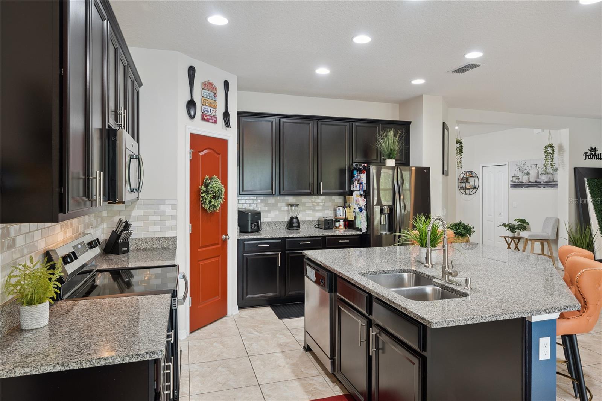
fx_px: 364
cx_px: 301
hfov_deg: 79.1
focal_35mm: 22
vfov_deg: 57.6
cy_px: 200
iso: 800
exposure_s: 1/8
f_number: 10
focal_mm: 21.8
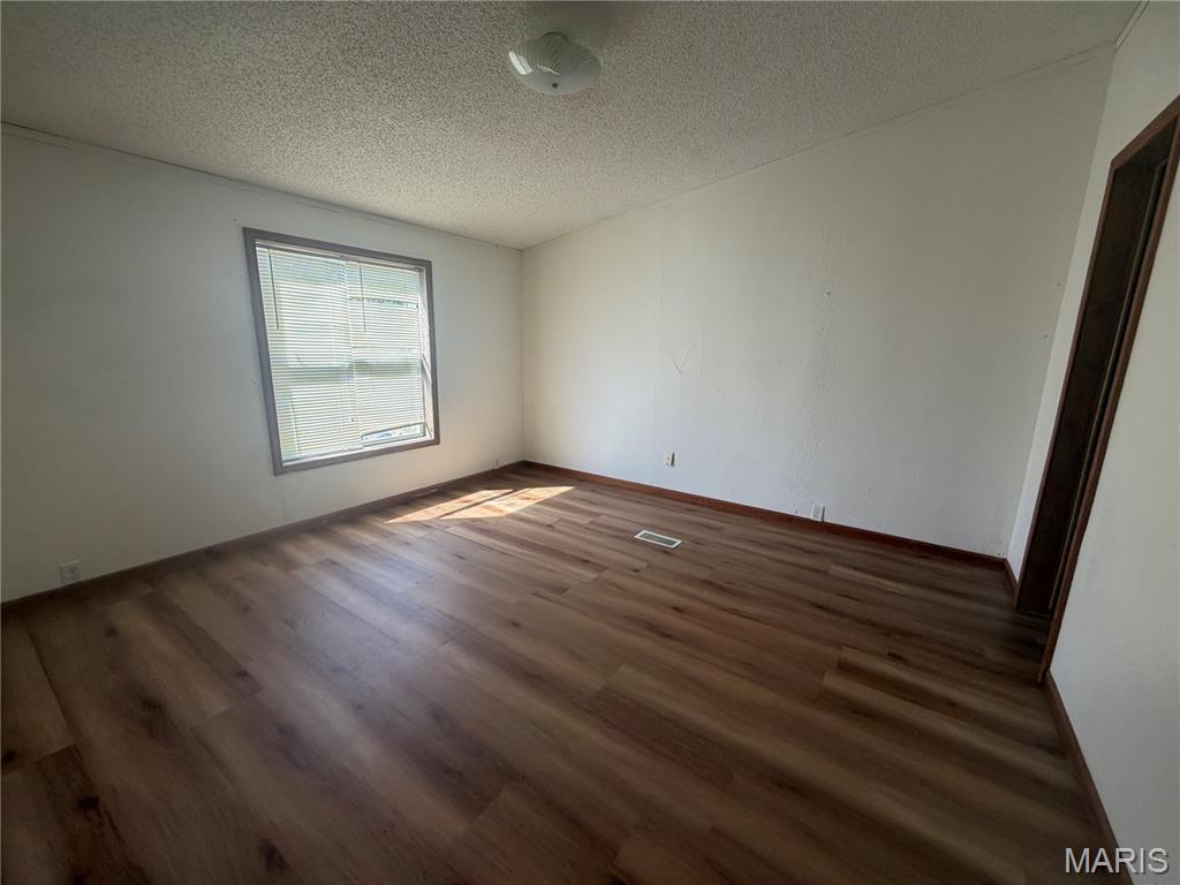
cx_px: 590
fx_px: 477
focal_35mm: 14
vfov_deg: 85.7
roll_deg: -0.7
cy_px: 442
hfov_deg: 102.1
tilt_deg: -11.4
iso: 100
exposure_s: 1/121
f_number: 2.2
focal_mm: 2.22
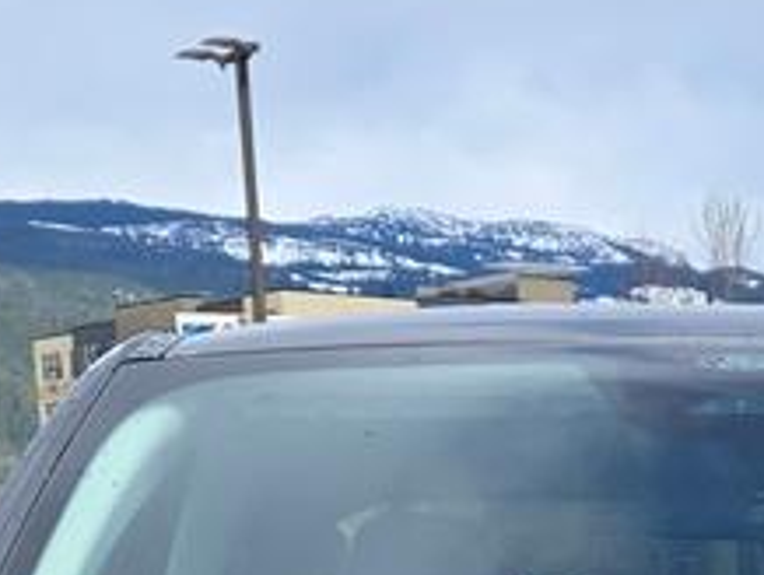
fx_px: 2983
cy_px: 1297
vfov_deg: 9.9
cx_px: 897
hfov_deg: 14.2
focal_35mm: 135
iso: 25
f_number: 1.8
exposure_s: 1/1461
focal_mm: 5.4
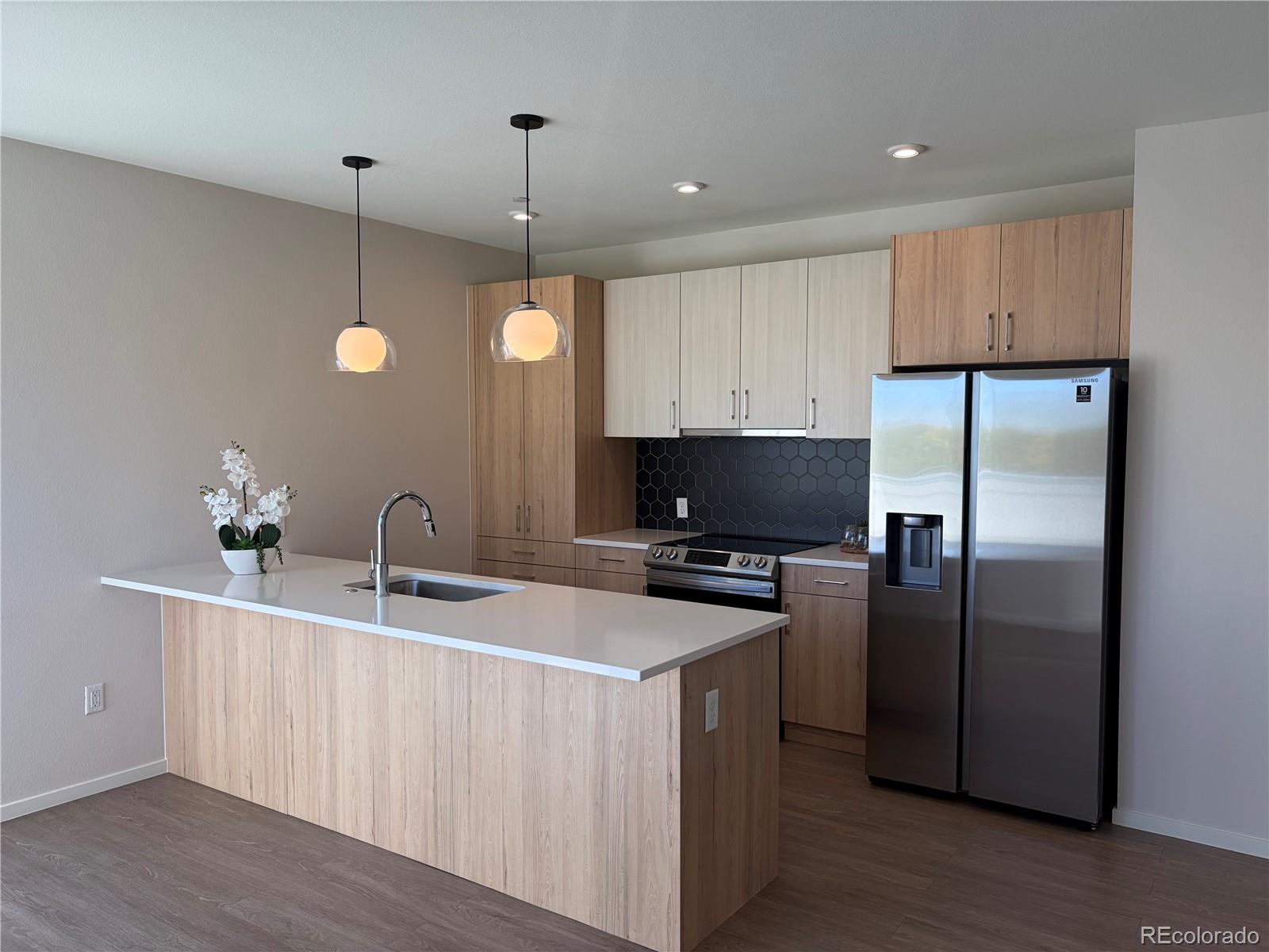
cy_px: 476
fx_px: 953
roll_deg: +0.5
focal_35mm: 26
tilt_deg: -3.2
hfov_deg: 67.3
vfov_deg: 53.1
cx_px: 634
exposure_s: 1/245
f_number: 1.6
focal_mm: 5.96
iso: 40
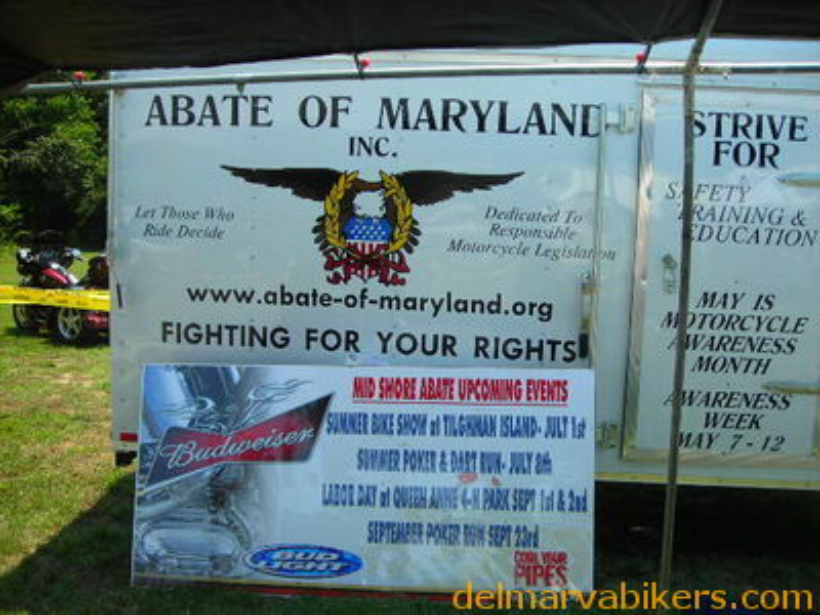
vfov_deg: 37.7
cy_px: 308
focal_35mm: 38
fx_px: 900
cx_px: 410
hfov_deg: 49.0
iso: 50
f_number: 3.2
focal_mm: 6.3
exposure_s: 1/282
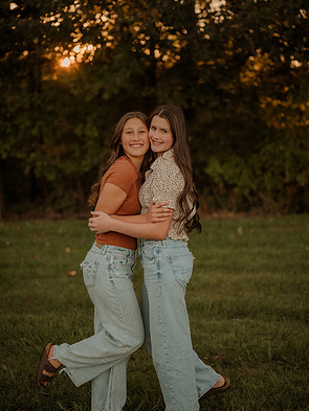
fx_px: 654
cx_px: 154
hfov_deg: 26.6
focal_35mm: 55
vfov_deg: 34.9
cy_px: 214
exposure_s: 1/640
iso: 250
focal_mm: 50
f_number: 2
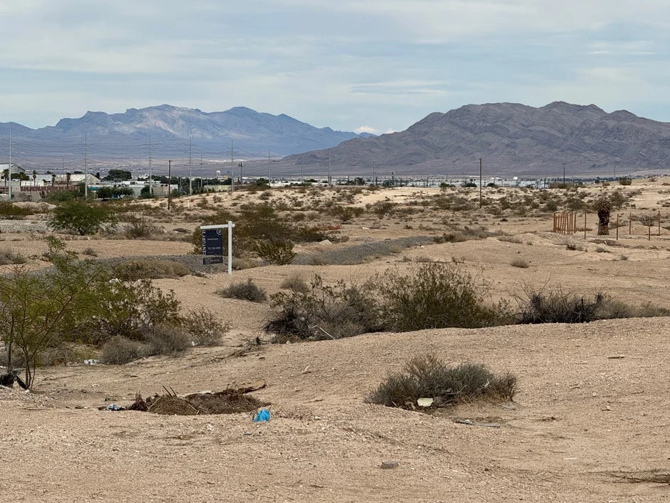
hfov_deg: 15.0
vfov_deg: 11.3
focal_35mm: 131
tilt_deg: -2.4
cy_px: 252
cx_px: 314
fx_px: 2536
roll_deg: +0.9
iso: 50
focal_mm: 15.66
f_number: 2.8
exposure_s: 1/2358
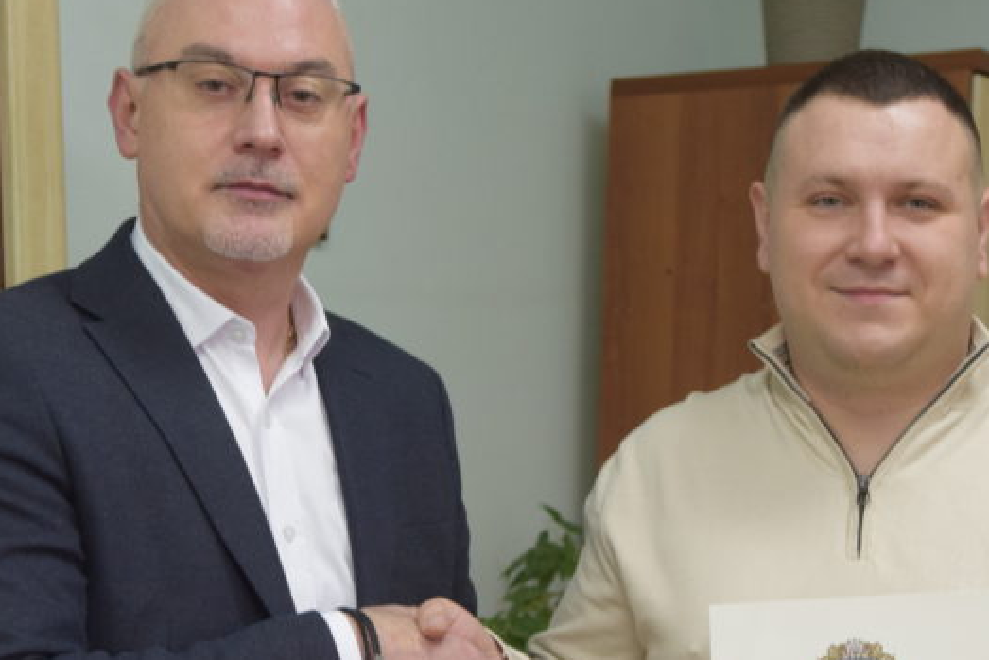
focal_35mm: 94
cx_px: 558
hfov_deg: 21.7
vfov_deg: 14.5
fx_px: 2583
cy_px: 515
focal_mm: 32
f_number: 4
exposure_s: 1/60
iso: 800
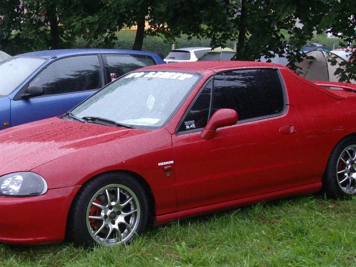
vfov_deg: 21.9
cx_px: 120
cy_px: 122
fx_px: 689
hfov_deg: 28.8
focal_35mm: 67
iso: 160
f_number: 2.7
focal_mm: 6
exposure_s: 1/160
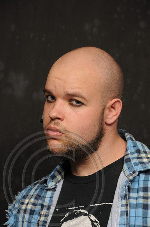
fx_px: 846
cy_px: 114
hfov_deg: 10.1
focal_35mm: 135
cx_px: 75
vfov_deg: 15.2
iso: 200
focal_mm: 90
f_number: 7.1
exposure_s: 1/100
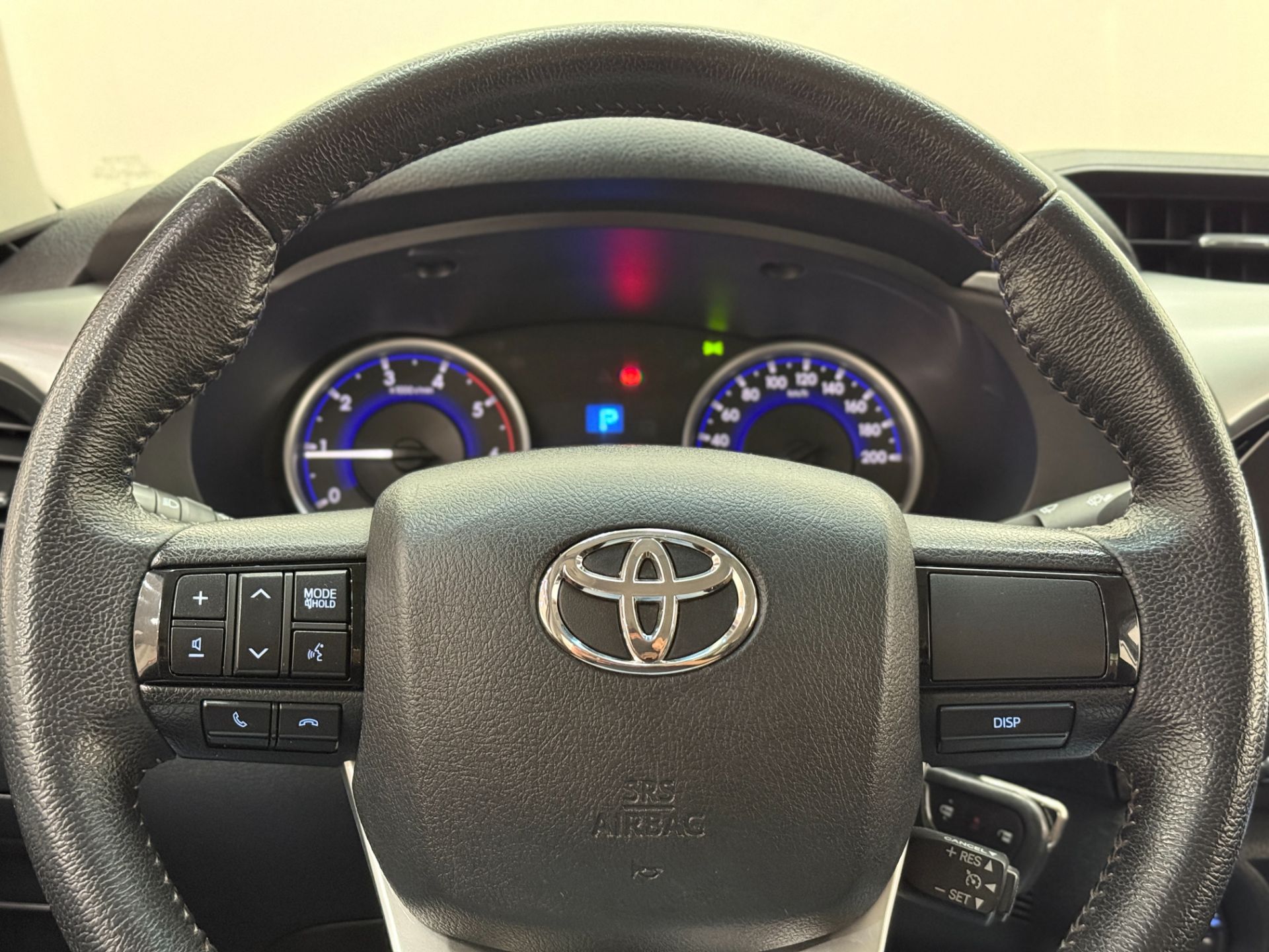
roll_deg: -1.8
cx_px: 634
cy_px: 476
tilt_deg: -12.3
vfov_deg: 30.3
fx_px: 1760
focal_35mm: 48
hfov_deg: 39.7
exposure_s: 1/30
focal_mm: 6.76
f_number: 1.78
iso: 500
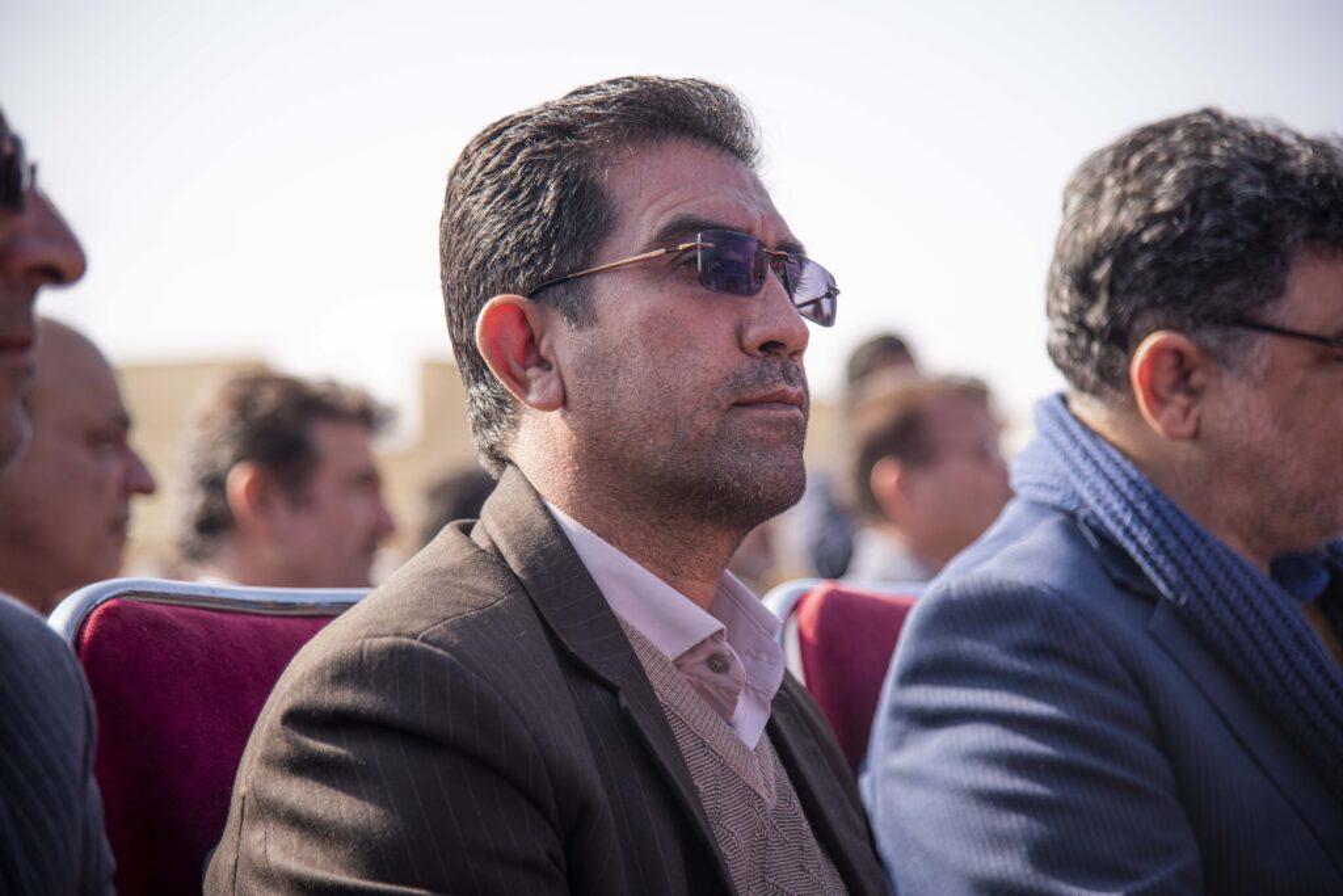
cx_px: 672
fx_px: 4477
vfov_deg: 11.4
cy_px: 448
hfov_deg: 17.1
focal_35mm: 120
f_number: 4
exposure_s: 1/1000
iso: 200
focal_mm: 120
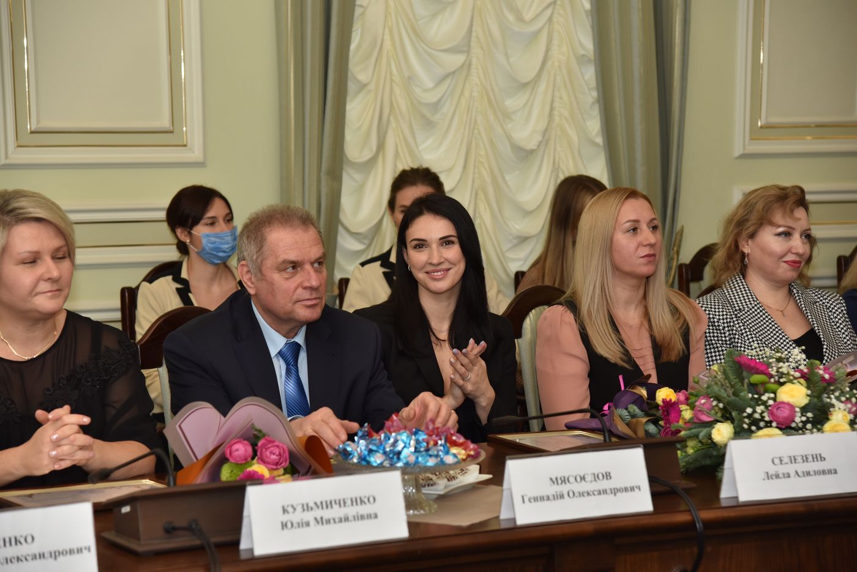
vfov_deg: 14.4
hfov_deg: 21.4
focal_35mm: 95
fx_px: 2263
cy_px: 286
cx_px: 428
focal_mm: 95
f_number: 4.5
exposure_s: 1/200
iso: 800
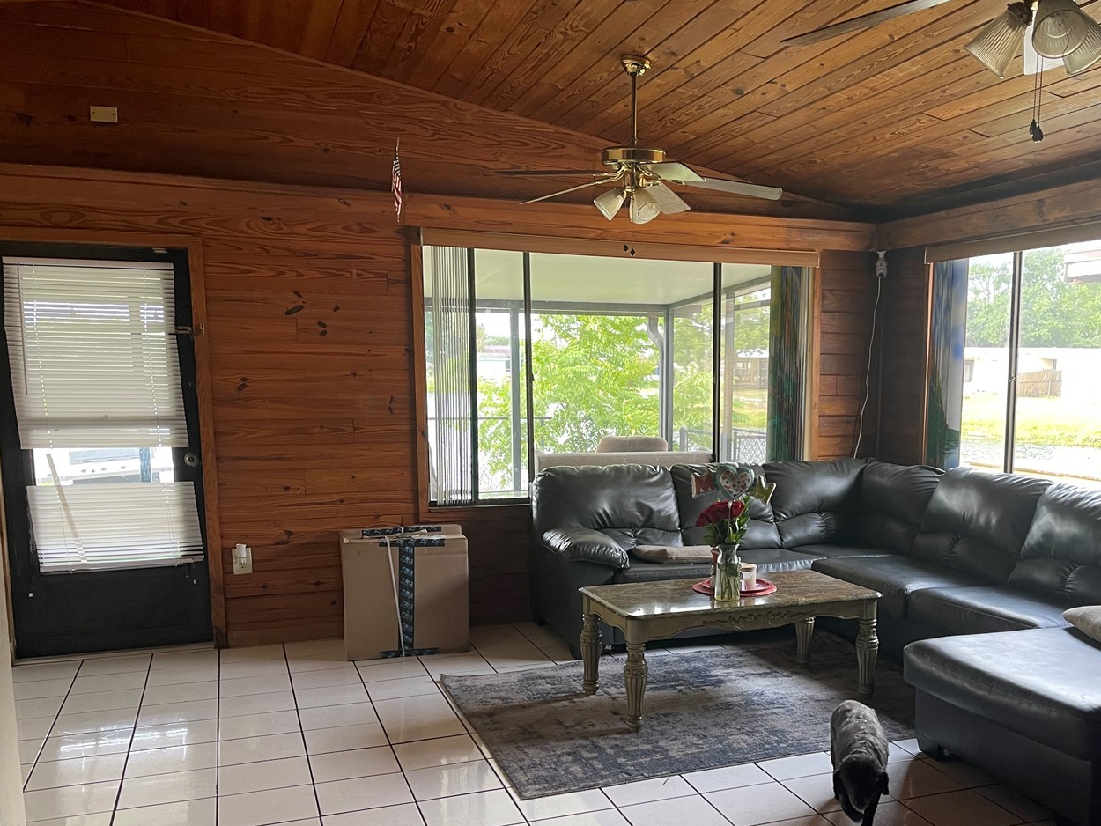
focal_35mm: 32
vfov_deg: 43.8
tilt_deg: -9.8
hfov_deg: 56.1
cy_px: 516
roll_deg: -2.0
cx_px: 694
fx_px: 1018
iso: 125
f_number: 1.6
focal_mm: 5.1
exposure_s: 1/96
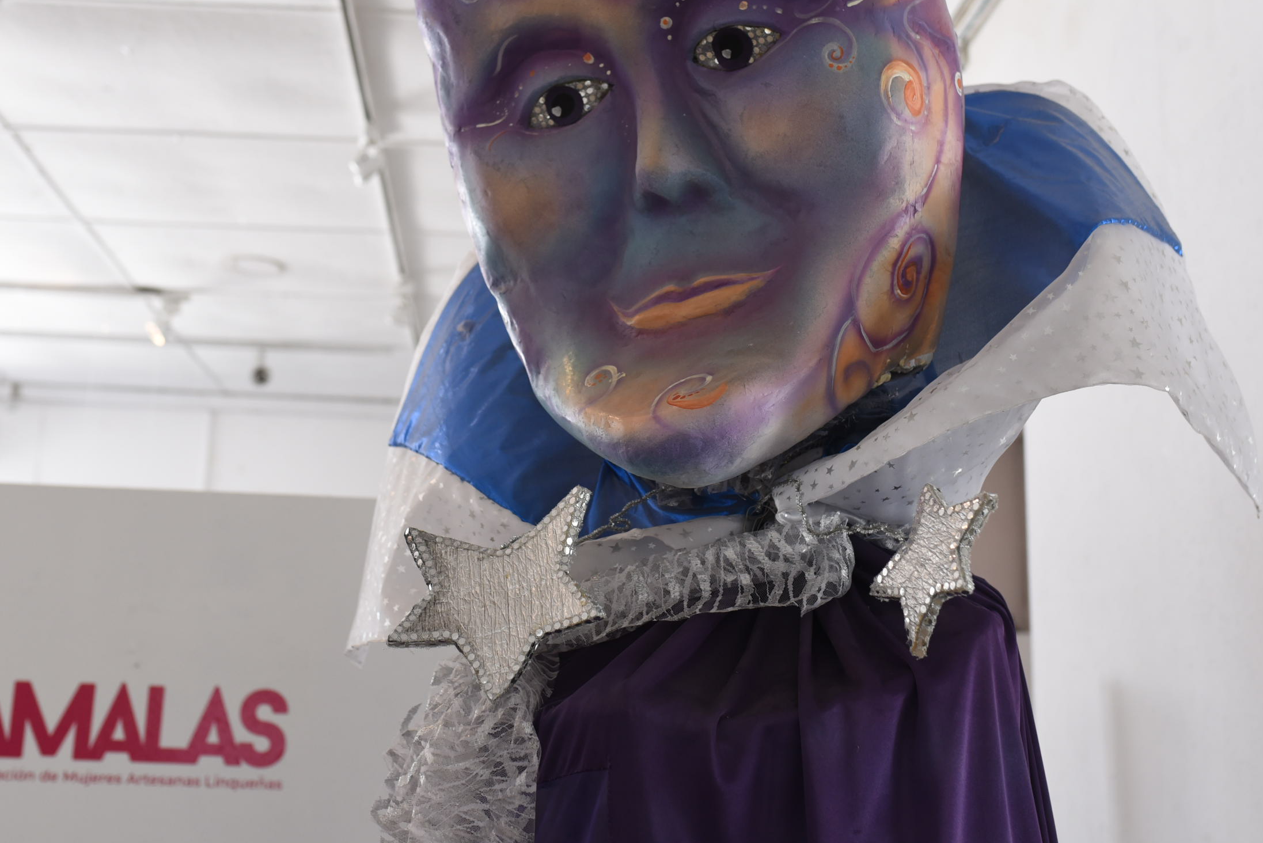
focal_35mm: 48
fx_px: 1685
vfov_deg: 27.9
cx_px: 608
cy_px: 272
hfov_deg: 41.1
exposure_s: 1/100
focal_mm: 35
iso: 800
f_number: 4
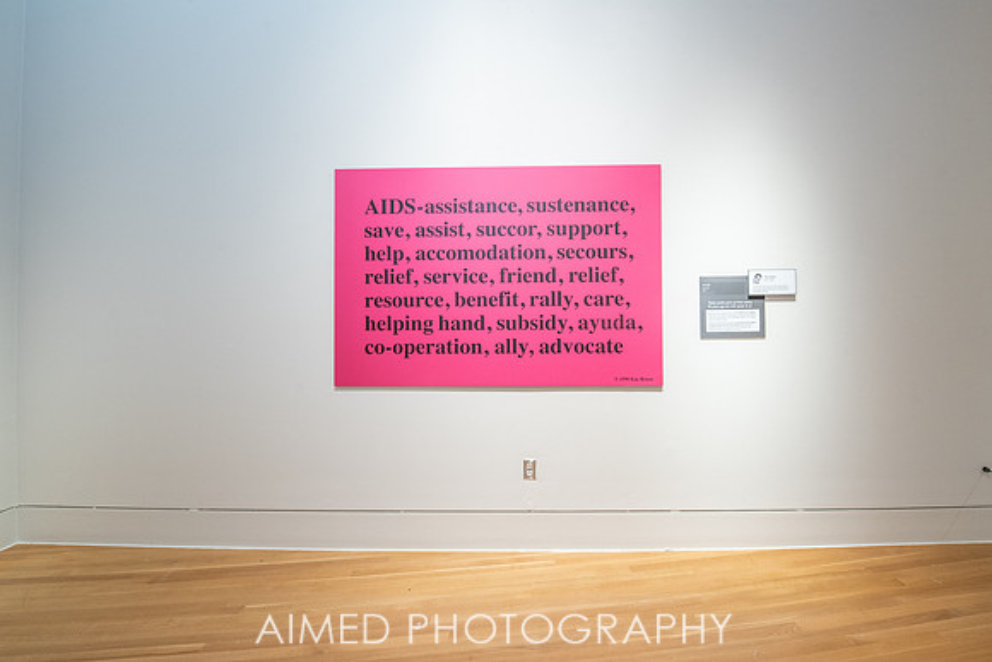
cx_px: 557
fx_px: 436
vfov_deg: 74.2
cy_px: 295
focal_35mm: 16
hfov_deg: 96.9
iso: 1000
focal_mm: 14
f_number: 8
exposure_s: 1/15
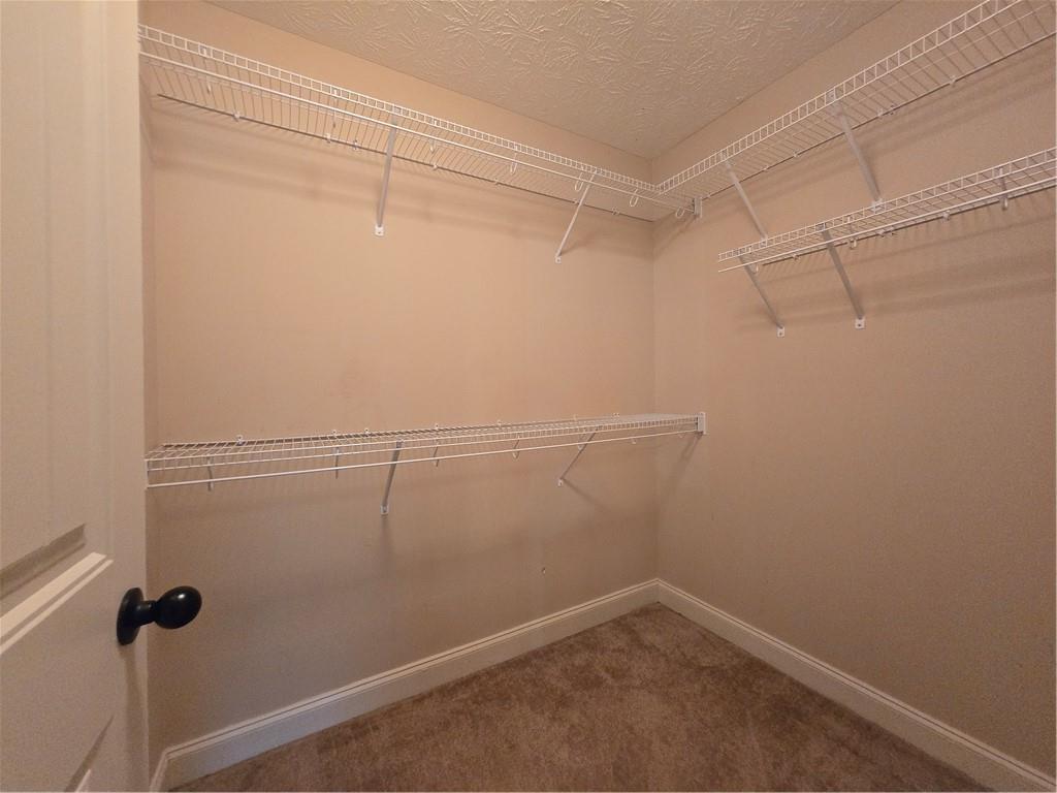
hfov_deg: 106.2
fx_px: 397
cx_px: 528
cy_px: 396
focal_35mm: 13
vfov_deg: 89.9
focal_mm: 1.7
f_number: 2.2
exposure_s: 1/61
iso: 640
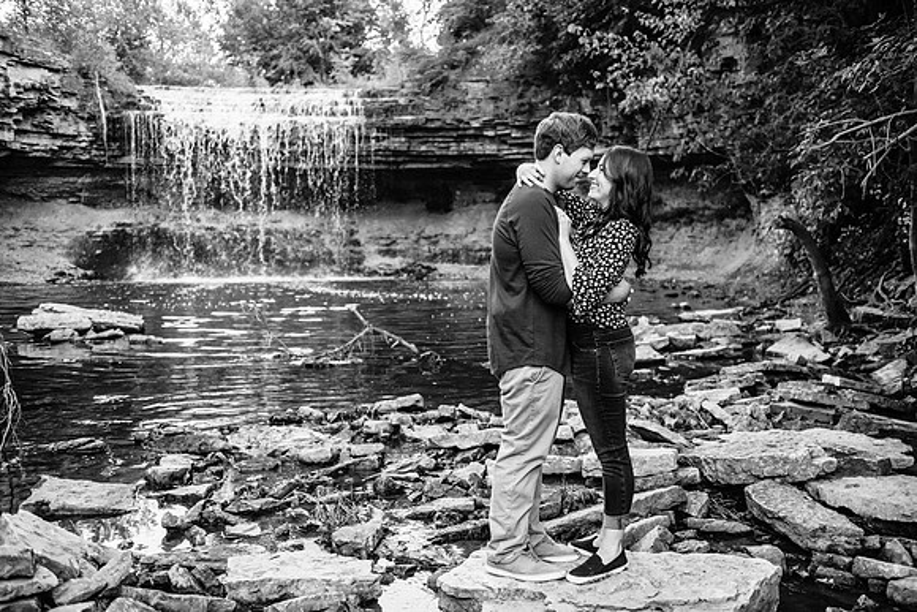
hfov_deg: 48.6
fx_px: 1015
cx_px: 481
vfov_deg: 33.5
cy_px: 291
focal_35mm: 40
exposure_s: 1/500
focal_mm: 38
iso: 400
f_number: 2.8
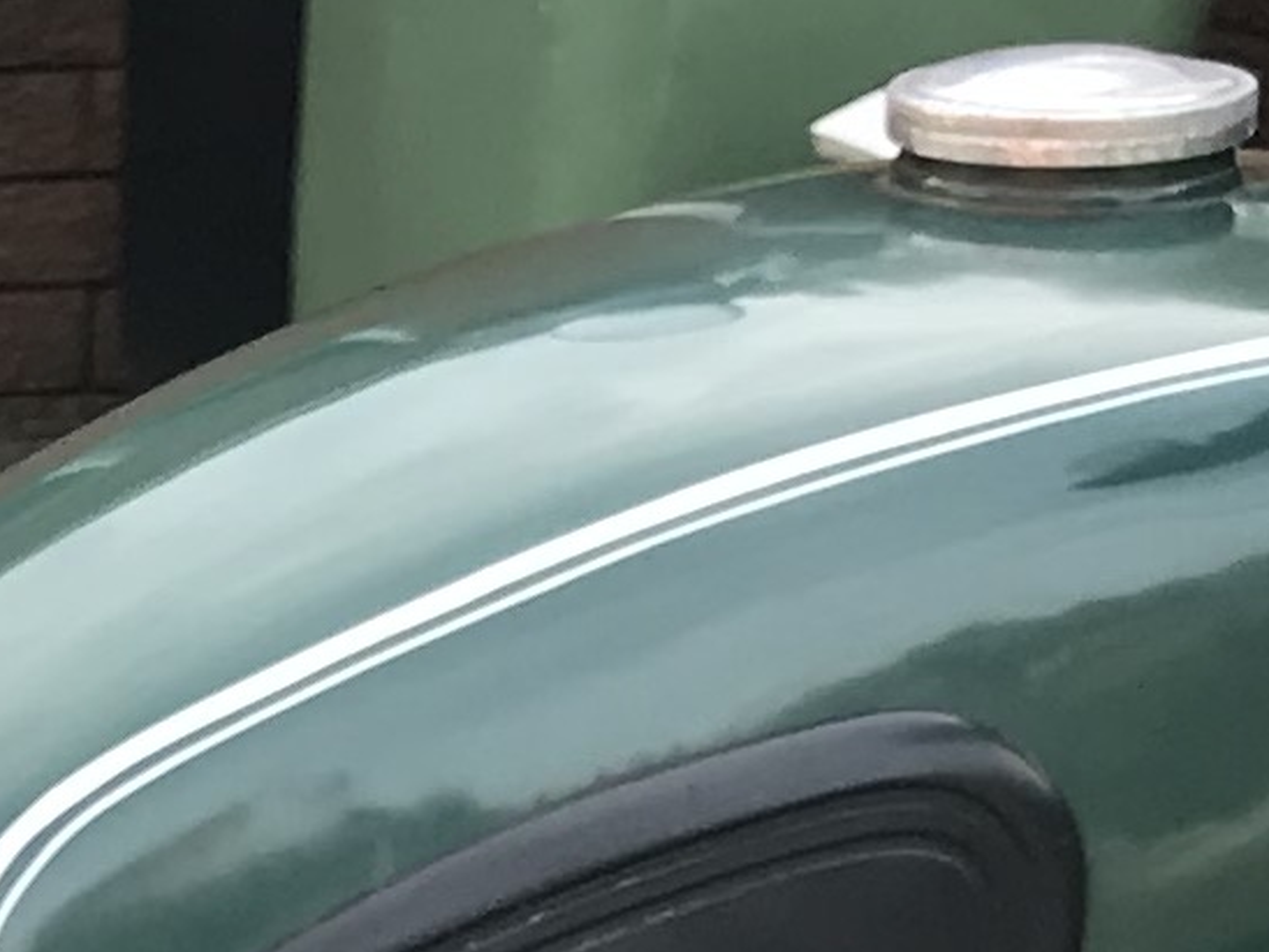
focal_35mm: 206
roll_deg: -0.7
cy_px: 1992
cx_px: -753
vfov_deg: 6.9
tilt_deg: -20.7
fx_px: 7552
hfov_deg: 9.3
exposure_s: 1/296
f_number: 1.8
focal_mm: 3.99
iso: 20
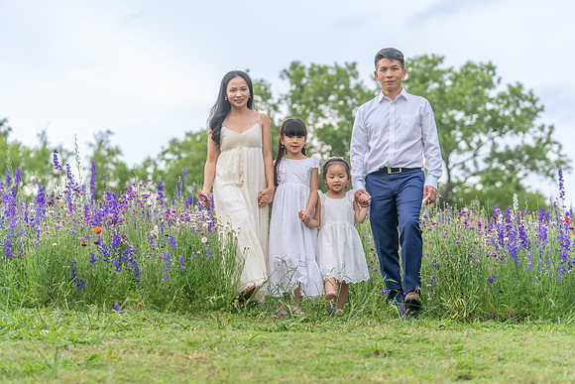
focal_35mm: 90
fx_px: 1438
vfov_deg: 15.2
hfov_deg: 22.6
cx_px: 288
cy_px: 192
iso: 640
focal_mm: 90
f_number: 3.2
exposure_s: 1/1250
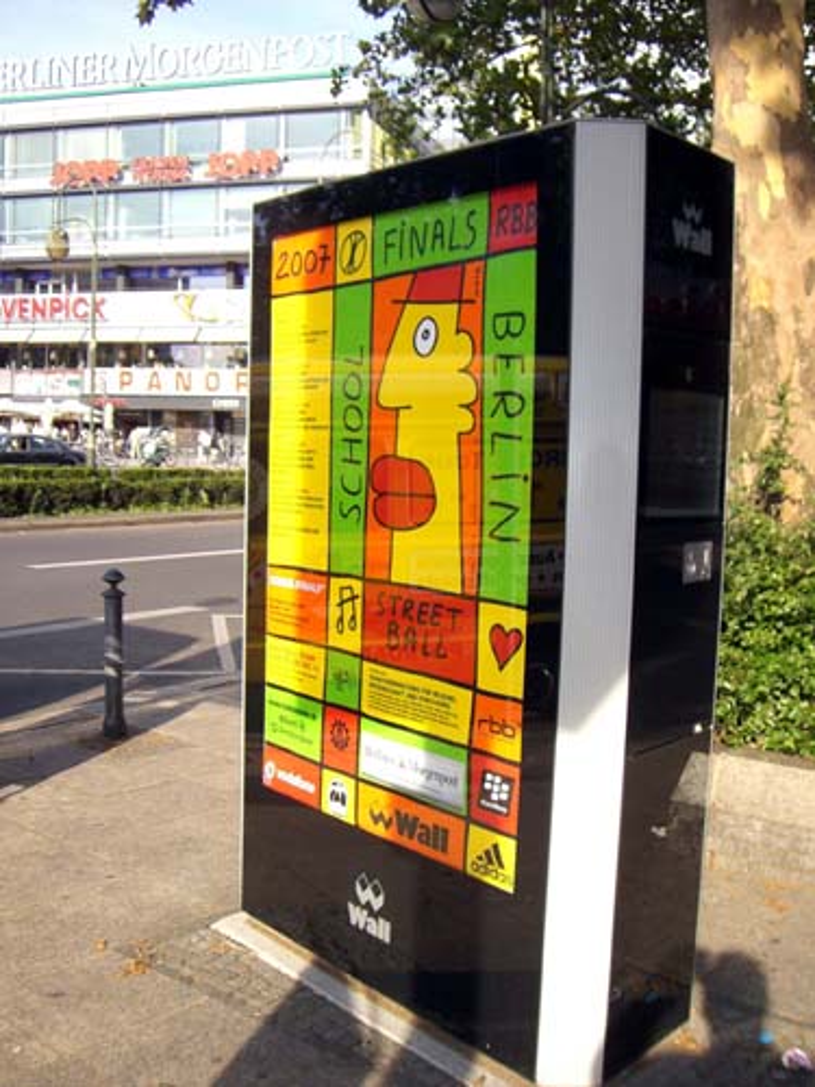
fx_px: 1193
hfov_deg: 37.7
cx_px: 408
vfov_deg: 49.0
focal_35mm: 38
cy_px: 544
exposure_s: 1/500
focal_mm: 6.2
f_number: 2.7
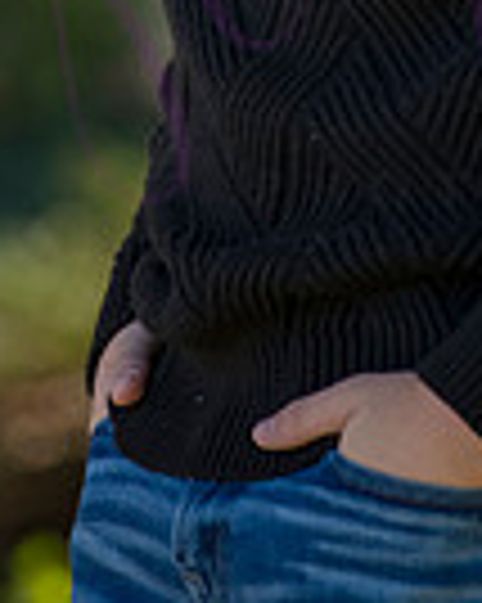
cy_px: -387
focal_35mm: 582
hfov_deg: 2.7
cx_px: 374
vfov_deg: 3.3
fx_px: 10390
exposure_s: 1/800
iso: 800
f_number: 5
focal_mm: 185
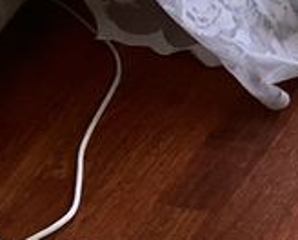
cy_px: 291
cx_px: 881
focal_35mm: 184
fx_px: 1627
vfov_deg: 8.3
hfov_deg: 8.7
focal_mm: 3.3
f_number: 2.4
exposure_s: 1/60
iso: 160
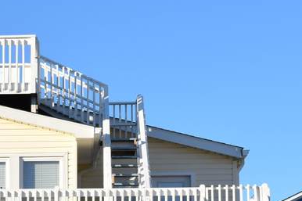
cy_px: 251
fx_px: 1417
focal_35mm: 169
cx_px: -1
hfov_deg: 12.0
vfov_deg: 8.0
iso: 200
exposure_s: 1/400
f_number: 10
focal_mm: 34
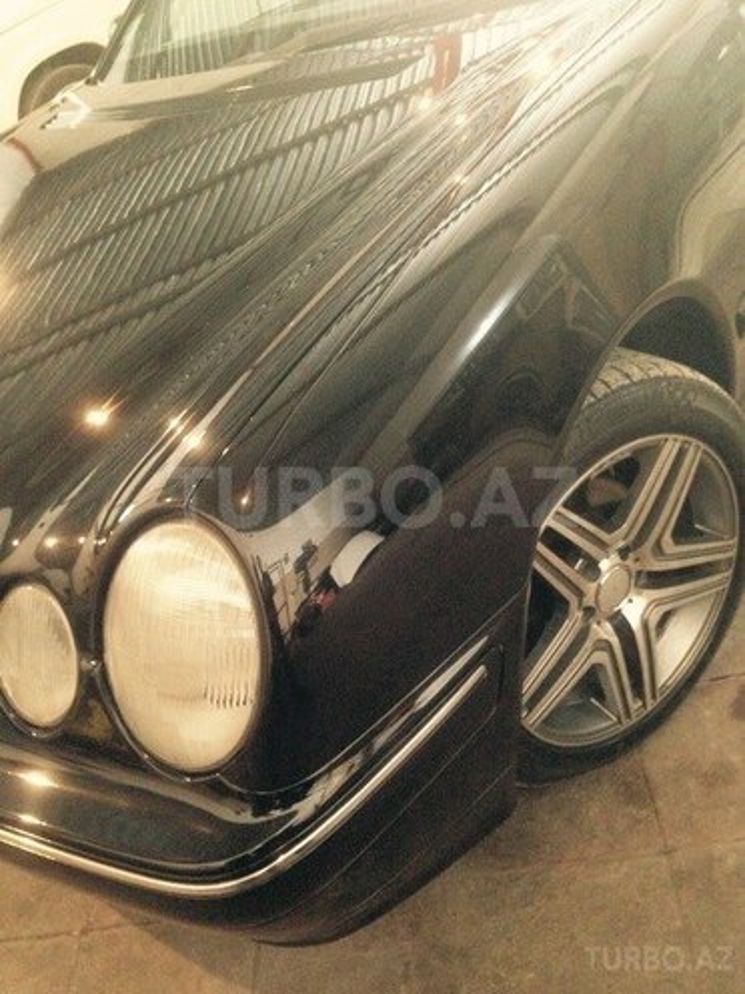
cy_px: 497
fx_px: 947
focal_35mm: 33
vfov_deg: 55.4
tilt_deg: -34.1
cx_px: 372
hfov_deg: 42.9
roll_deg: +15.3
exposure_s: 1/15
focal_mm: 4.12
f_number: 2.4
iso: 400
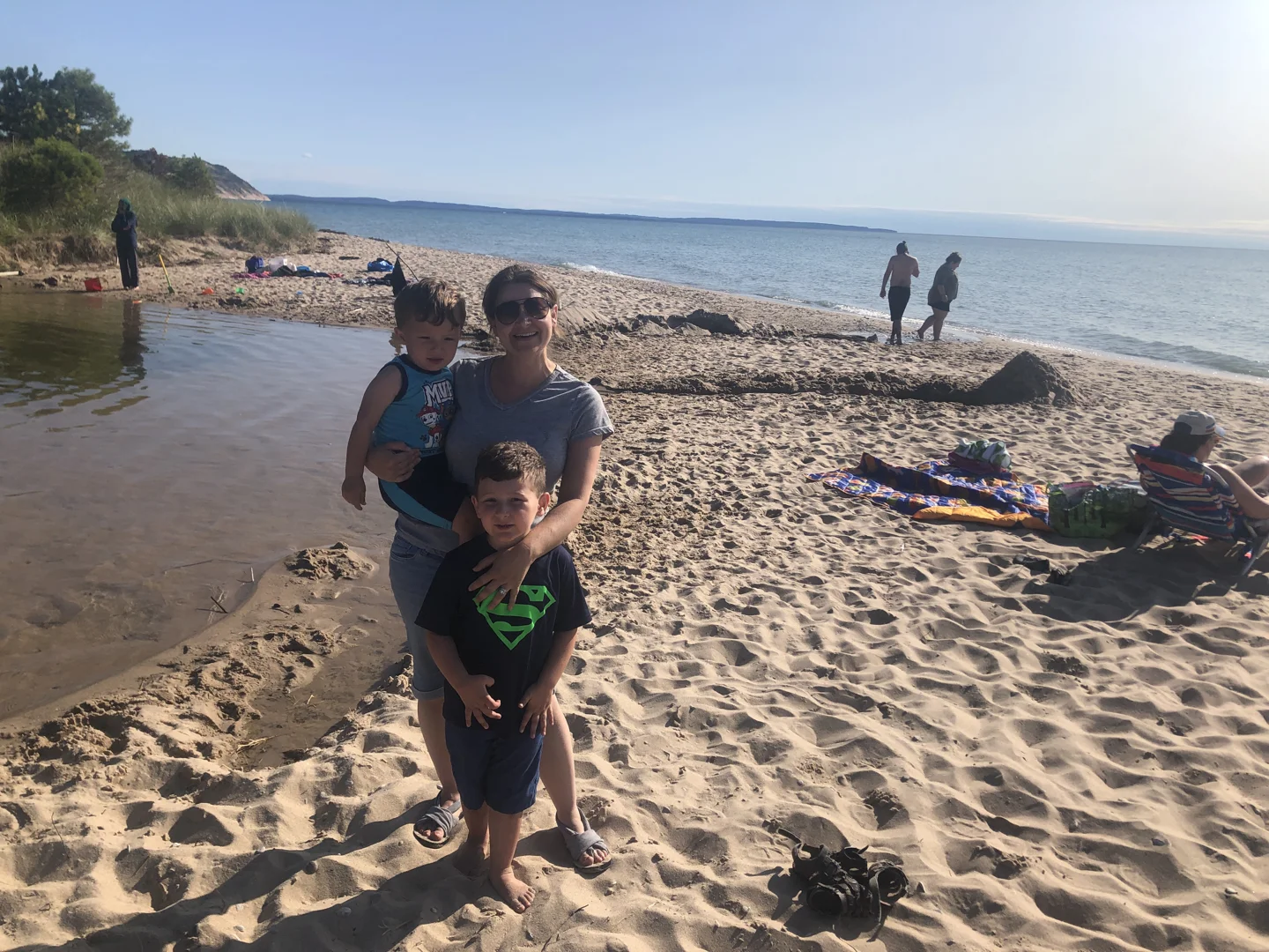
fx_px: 1026
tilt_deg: -13.5
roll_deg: -2.8
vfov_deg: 49.7
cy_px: 476
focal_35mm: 28
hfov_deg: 63.4
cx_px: 634
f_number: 1.8
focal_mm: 3.99
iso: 20
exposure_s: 1/2525
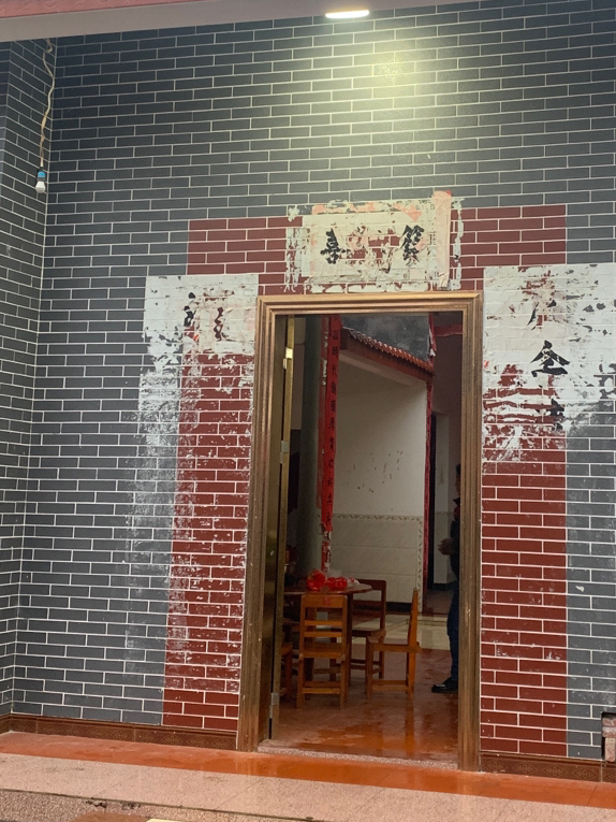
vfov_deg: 37.3
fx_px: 1210
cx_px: 387
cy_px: 326
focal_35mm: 51
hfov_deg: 28.5
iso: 125
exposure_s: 1/60
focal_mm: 4.25
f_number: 1.8
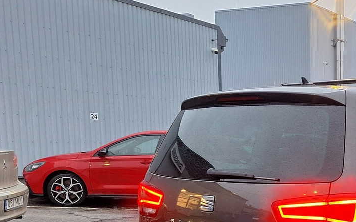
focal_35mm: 55
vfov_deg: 22.5
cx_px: 383
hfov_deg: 32.8
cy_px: 228
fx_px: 534
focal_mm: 5.54
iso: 125
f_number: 1.8
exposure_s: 1/50
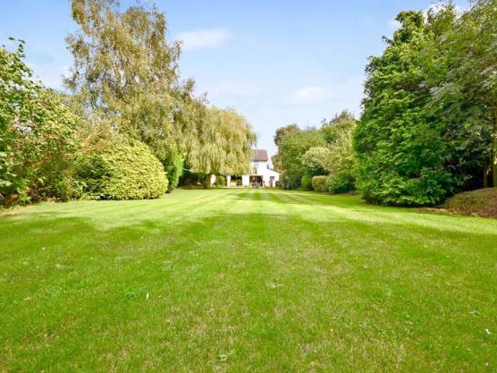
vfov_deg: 74.7
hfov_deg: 90.9
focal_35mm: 17
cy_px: 185
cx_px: 267
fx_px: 244
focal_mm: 10
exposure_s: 1/50
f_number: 11
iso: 200
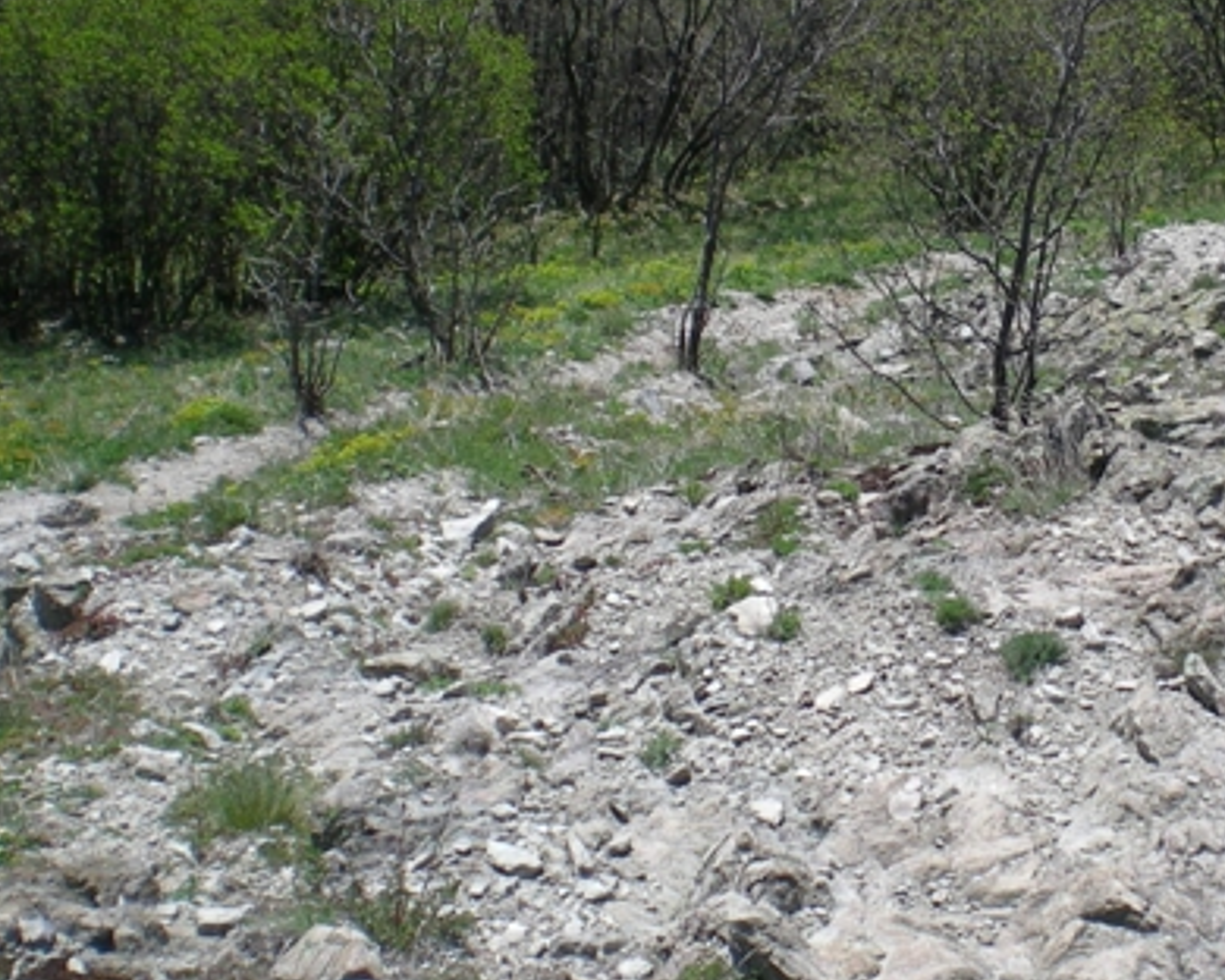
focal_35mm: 76
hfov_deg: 24.7
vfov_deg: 20.2
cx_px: 983
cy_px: 509
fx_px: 2755
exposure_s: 1/395
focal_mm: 6.3
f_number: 4.6
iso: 50
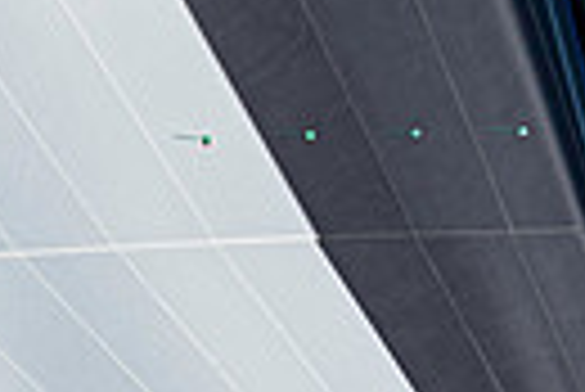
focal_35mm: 2150
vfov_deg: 0.6
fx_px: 34976
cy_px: 728
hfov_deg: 1.0
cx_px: 990
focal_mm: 300
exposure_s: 1/2000
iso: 320
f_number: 5
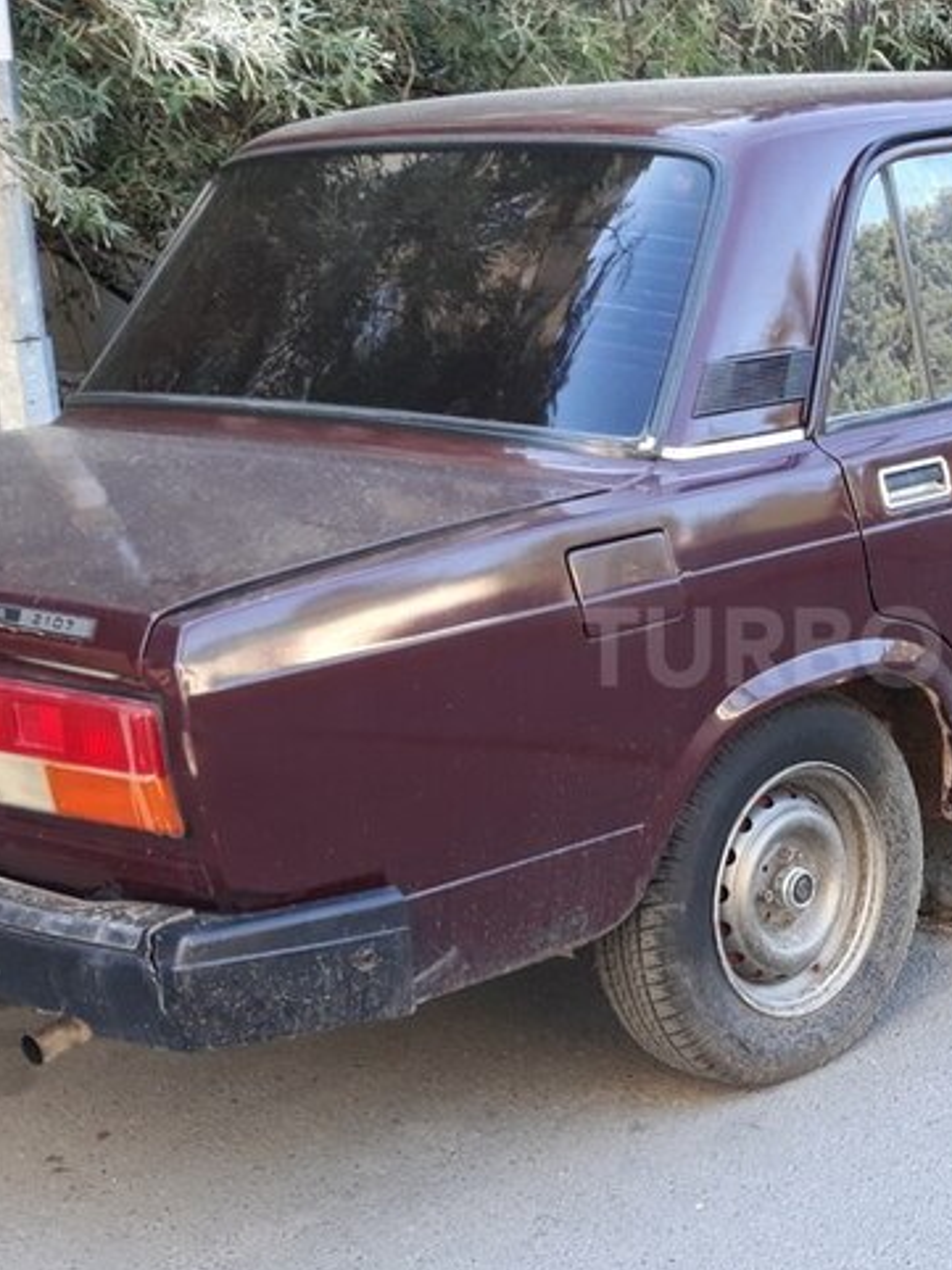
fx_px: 1358
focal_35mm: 37
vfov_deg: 50.2
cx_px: 849
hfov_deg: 36.3
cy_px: 647
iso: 40
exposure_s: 1/50
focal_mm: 3.71
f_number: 1.7
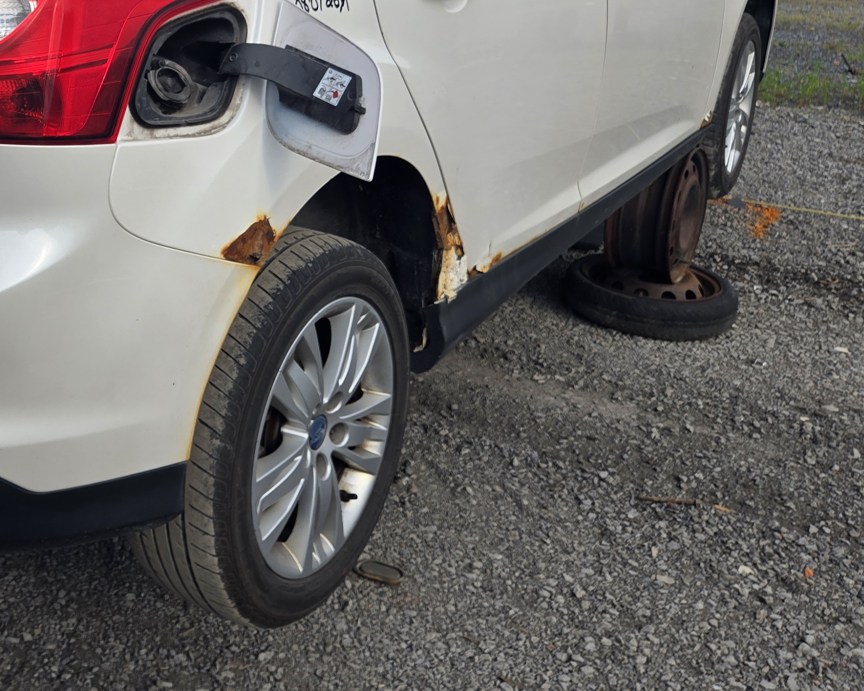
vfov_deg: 33.0
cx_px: 85
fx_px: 1125
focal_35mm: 44
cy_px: 122
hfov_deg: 39.0
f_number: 1.8
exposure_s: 1/1358
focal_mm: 5.4
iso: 25
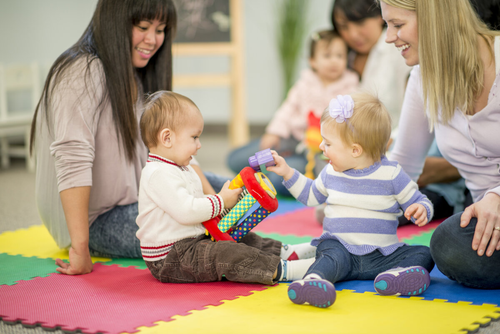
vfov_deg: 16.1
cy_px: 167
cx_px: 250
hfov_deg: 23.9
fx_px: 1181
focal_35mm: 85
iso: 100
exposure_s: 1/200
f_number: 1.6
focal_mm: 85
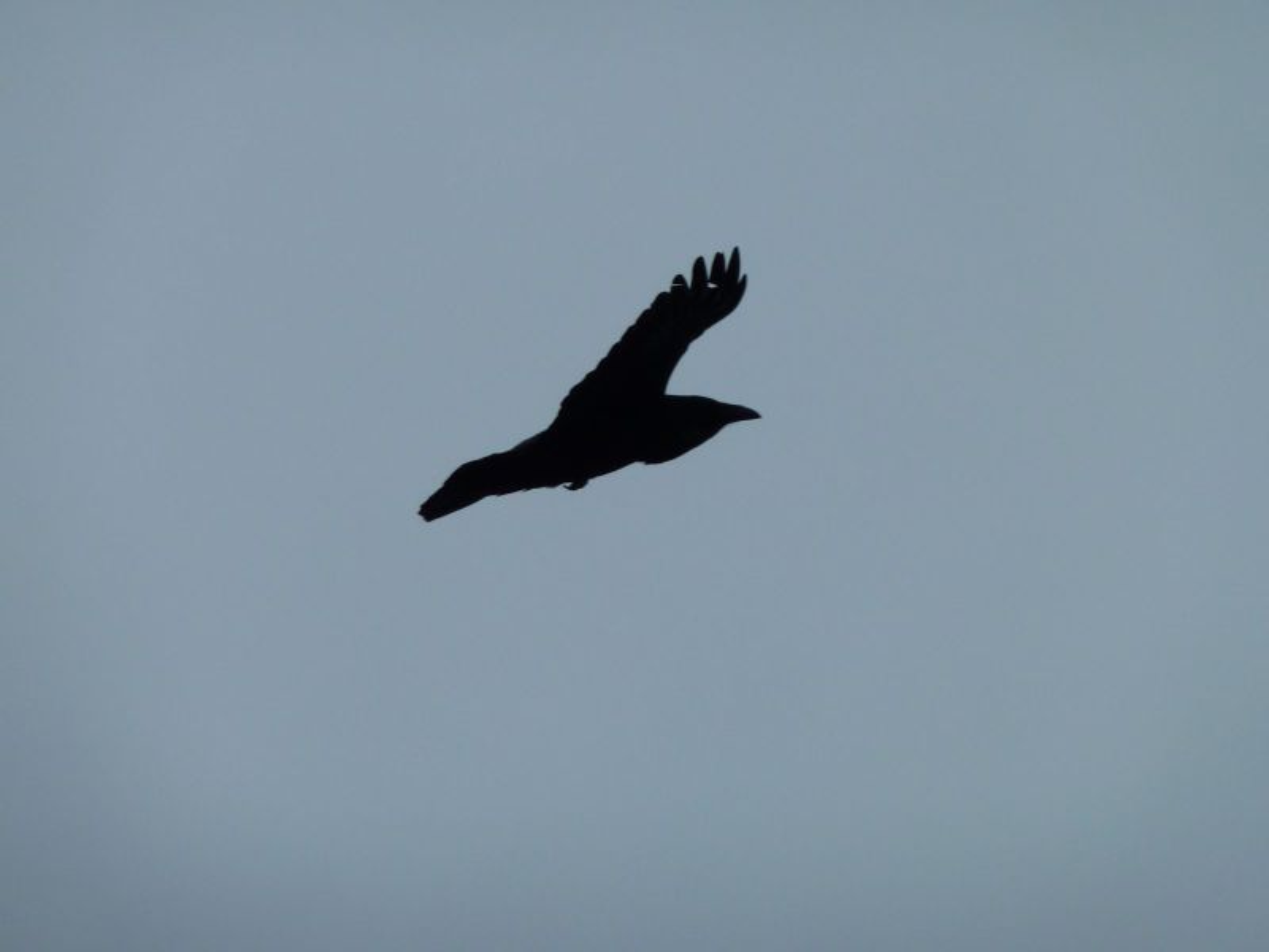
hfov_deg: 6.6
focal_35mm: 300
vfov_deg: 5.0
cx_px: 634
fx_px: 10998
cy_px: 476
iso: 80
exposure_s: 1/640
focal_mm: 49.2
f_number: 5.6
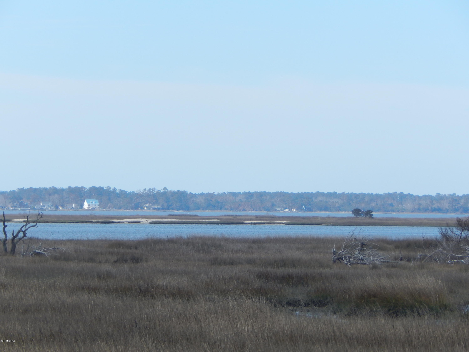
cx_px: 234
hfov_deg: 7.1
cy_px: 176
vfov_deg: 5.3
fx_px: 3780
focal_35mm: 279
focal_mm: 50.1
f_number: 5.7
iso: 125
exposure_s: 1/400
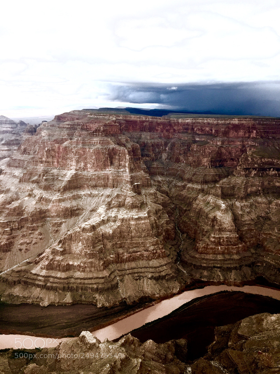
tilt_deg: -16.4
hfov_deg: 48.2
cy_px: 187
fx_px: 313
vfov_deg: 61.7
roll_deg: -4.5
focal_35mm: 29
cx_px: 140
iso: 32
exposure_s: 1/391
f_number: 2.2
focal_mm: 4.15
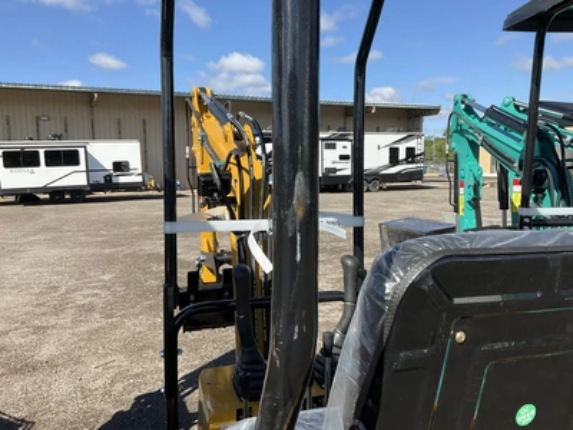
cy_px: 215
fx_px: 480
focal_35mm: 29
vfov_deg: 48.2
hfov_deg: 61.7
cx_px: 286
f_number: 1.8
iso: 25
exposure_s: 1/1377
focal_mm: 3
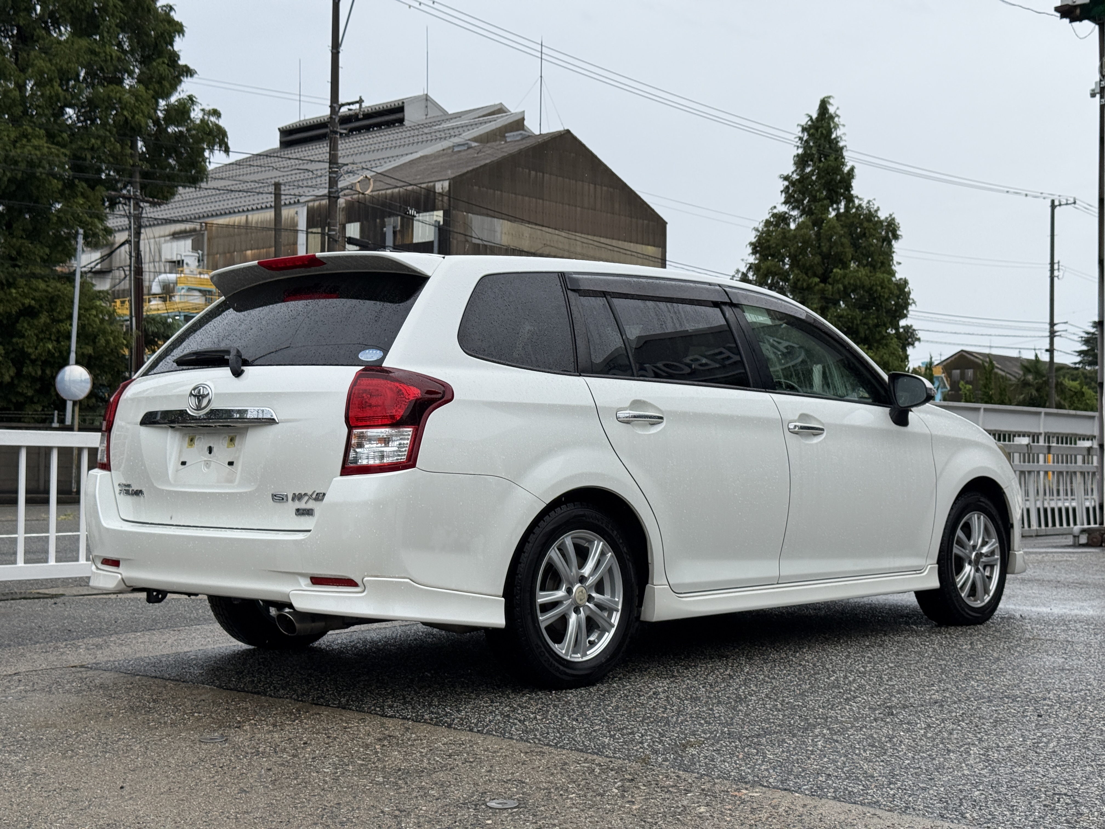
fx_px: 1532
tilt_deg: +2.5
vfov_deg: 30.3
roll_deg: -0.3
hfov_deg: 39.7
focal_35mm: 48
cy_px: 414
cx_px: 552
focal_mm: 6.76
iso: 64
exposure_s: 1/1377
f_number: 1.78
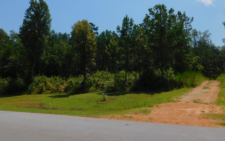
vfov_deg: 39.3
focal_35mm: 32
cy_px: 61
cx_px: 112
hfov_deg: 59.7
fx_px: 196
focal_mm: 5.3
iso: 125
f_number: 6.4
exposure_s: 1/800
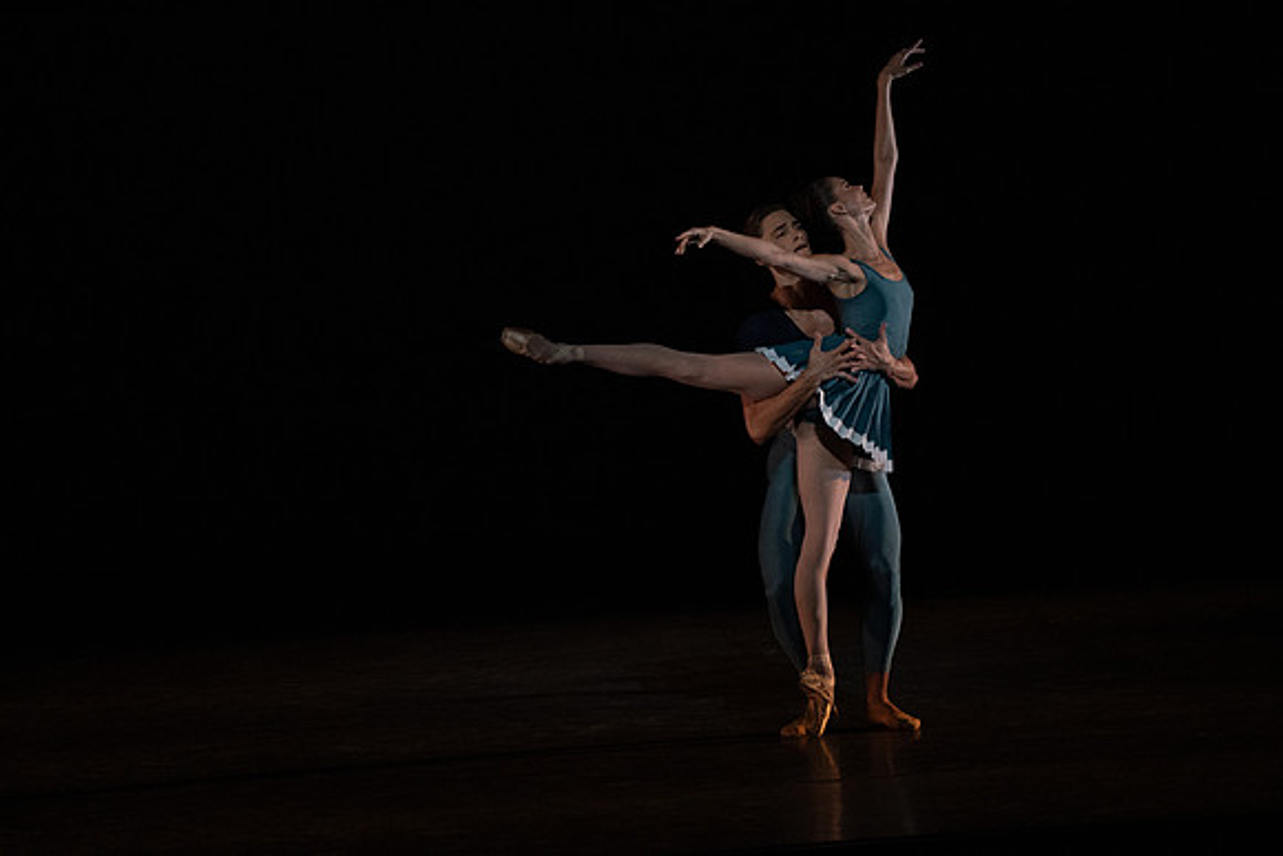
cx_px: 642
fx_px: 11763
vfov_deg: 4.2
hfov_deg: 6.2
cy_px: 428
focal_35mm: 330
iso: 8000
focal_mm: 330
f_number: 5.6
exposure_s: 1/320
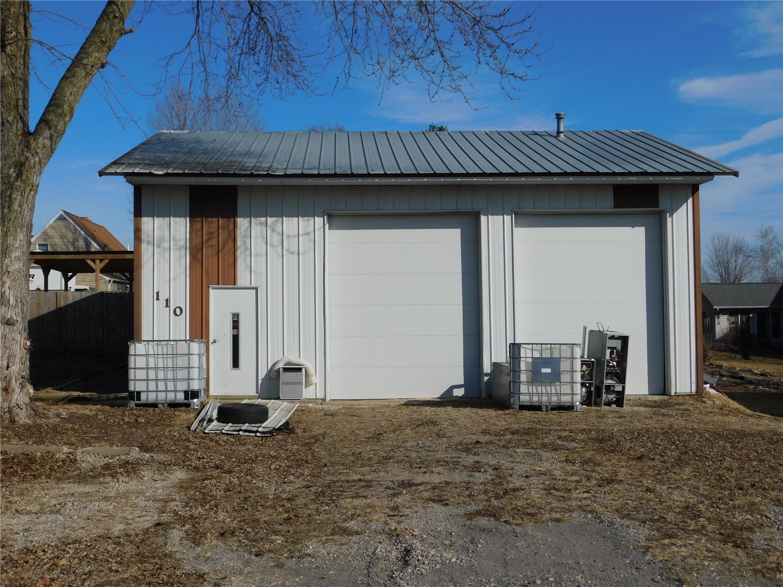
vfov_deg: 36.0
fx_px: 905
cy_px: 294
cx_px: 392
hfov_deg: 46.8
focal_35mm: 40
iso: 125
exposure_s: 1/800
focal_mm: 7.1
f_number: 7.2
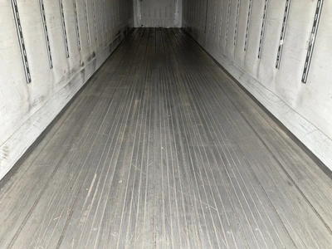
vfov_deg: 48.2
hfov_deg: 61.7
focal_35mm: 29
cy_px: 124
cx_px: 166
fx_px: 278
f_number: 1.8
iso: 40
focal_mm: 3
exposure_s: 1/122
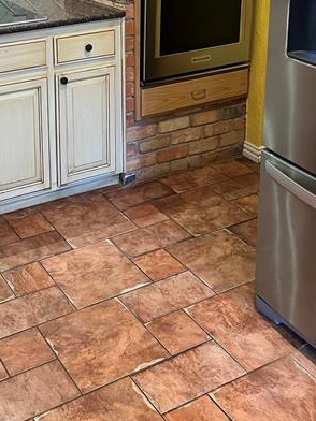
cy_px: 14
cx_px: 49
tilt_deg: -10.1
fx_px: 621
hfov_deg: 27.8
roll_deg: +0.4
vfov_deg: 34.6
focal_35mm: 51
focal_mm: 5.7
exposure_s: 1/60
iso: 160
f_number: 1.5
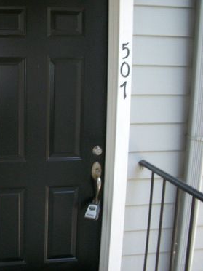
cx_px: 22
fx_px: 367
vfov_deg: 40.4
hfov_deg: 29.6
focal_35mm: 47
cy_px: 136
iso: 160
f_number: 3.1
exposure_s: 1/50
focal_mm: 6.3
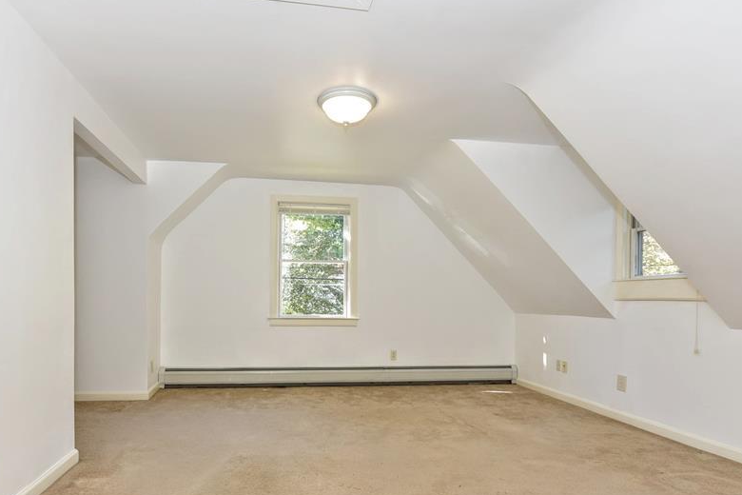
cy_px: 300
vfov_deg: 58.9
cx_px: 322
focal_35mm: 21
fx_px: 433
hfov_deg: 80.8
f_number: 5.6
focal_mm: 16
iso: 800
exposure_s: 1/125
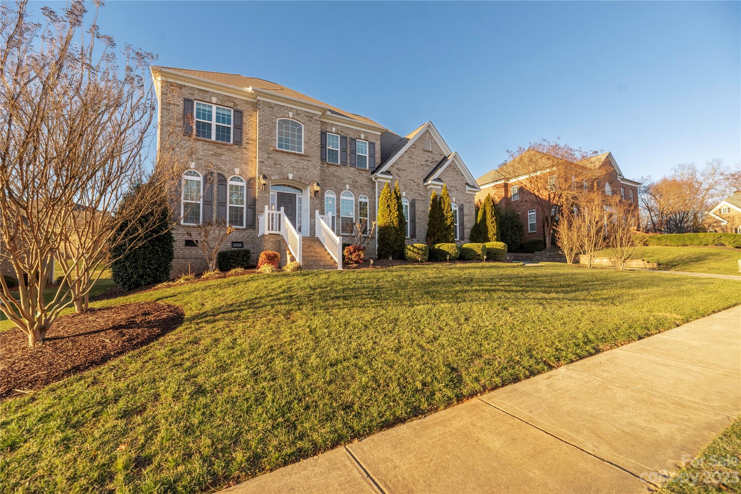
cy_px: 247
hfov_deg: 104.2
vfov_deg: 81.2
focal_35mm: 14
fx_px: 288
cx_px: 370
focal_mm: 14
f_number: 6.3
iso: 320
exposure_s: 1/4000
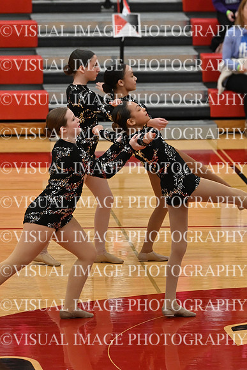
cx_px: 124
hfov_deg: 4.8
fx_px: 2931
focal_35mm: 285
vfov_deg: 7.2
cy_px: 185
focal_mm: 190
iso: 5000
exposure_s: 1/400
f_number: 4
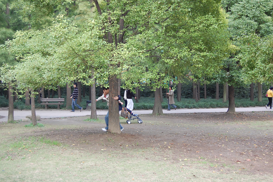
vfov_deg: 26.4
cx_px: 136
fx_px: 386
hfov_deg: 38.9
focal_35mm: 51
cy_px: 91
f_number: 4.5
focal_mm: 34
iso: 800
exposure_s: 1/125
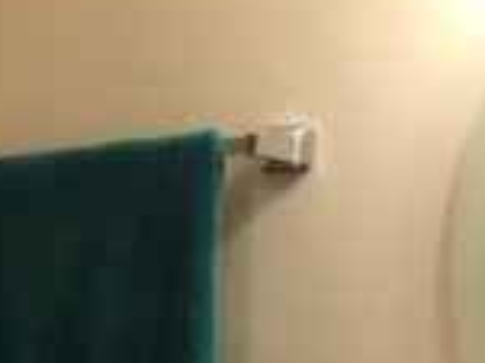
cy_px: 678
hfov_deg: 13.7
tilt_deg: -11.3
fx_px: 1722
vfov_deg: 11.1
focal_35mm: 123
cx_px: -485
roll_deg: +0.9
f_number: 2.2
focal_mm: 4.15
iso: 32
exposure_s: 1/15
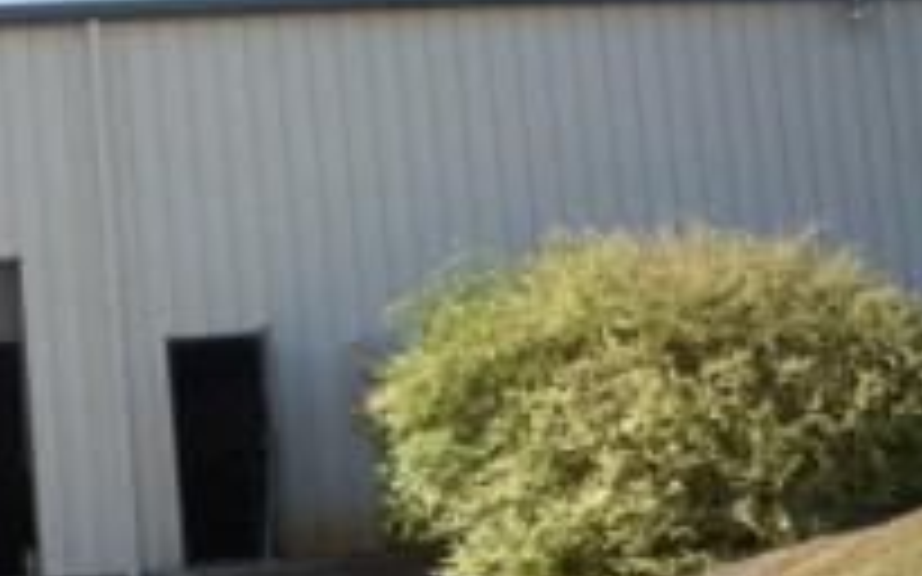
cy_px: 450
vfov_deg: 14.8
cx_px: -9
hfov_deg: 22.6
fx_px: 2211
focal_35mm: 88
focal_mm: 6.3
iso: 100
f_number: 3.3
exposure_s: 1/500
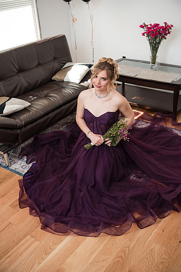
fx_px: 302
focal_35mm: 40
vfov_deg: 48.5
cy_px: 136
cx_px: 90
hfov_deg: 33.4
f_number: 3.2
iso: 1000
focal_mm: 40
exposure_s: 1/250
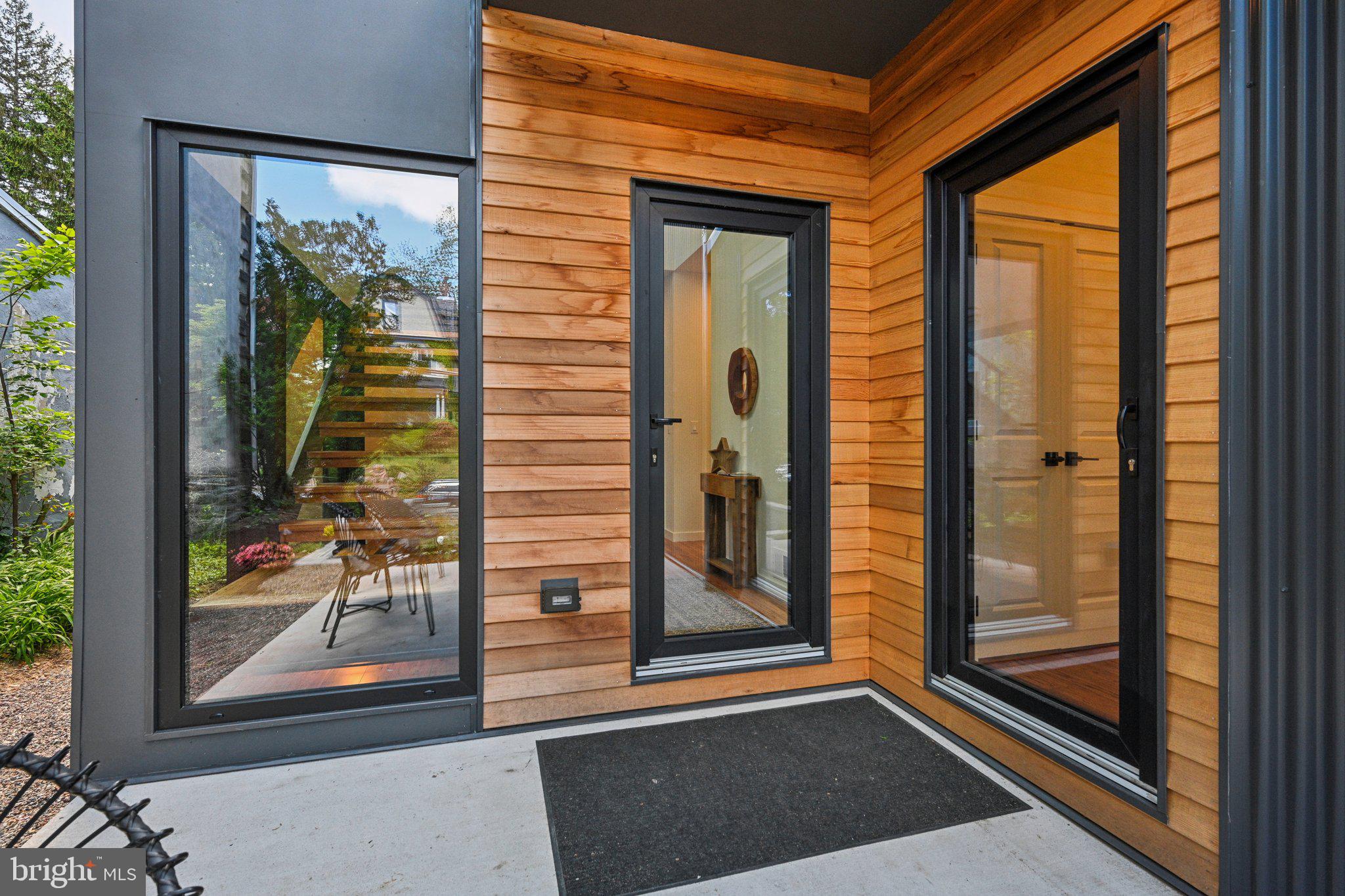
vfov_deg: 73.7
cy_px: 448
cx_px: 672
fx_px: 598
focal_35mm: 16
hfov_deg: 96.7
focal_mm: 16
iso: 800
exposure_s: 1/100
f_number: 8
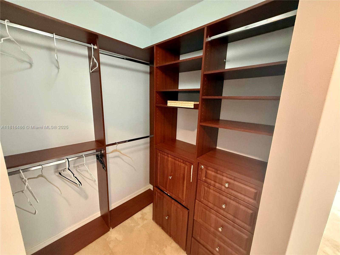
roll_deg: -1.4
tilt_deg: -9.6
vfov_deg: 85.7
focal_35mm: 14
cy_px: 128
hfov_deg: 102.1
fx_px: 138
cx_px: 170
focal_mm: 2.22
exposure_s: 1/60
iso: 800
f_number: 2.2
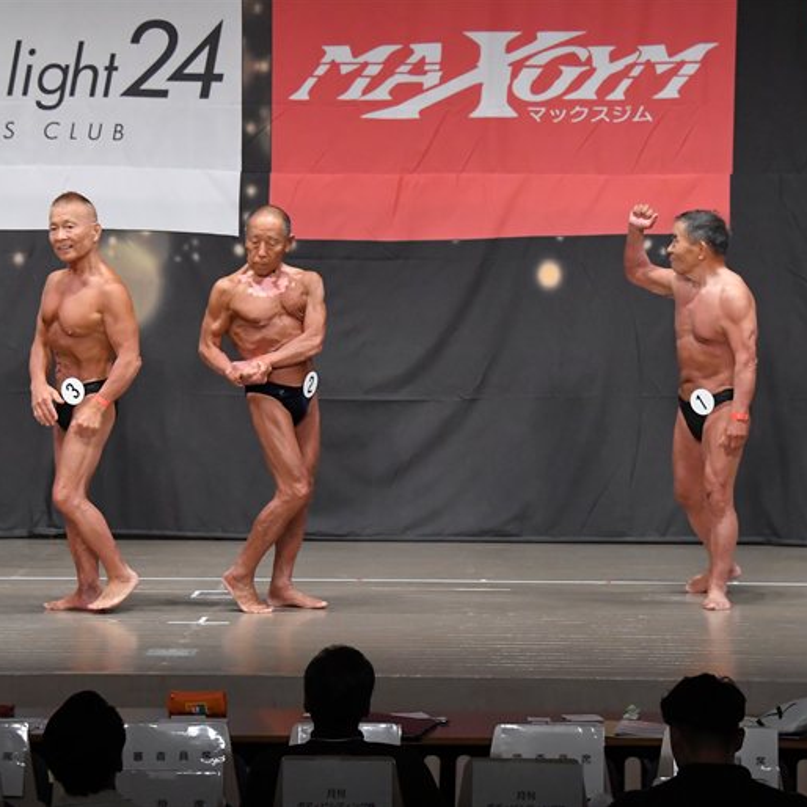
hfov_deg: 10.1
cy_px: 404
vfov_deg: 10.1
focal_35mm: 173
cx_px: 352
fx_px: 4563
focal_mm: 90
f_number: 5.6
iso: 5000
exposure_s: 1/400
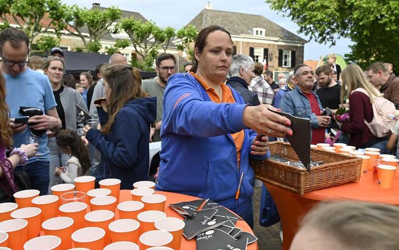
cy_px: 145
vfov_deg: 40.5
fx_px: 337
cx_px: 207
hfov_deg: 61.2
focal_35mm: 31
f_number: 5
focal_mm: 24
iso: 200
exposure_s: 1/250
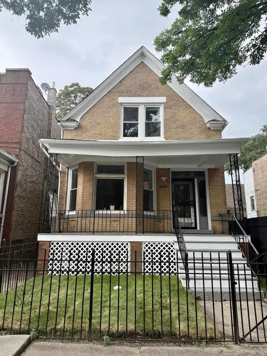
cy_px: 178
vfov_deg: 71.6
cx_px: 134
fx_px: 247
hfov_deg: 56.8
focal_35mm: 24
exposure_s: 1/1292
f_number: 1.78
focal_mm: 6.76
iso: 100
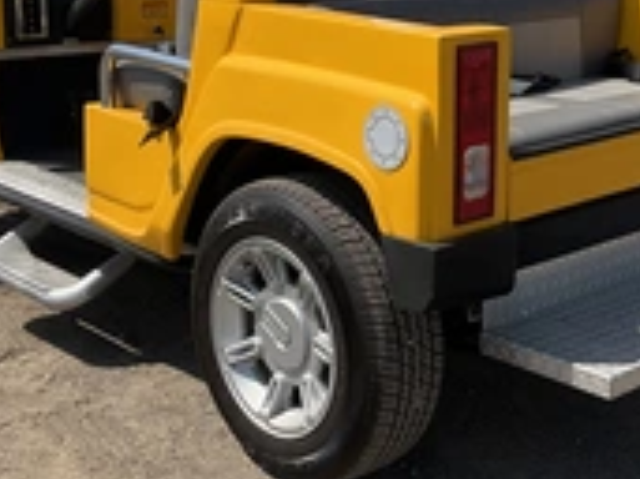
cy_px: 153
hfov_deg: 28.5
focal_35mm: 68
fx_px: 1256
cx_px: 408
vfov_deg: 21.5
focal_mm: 3
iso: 25
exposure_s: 1/1984
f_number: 1.8
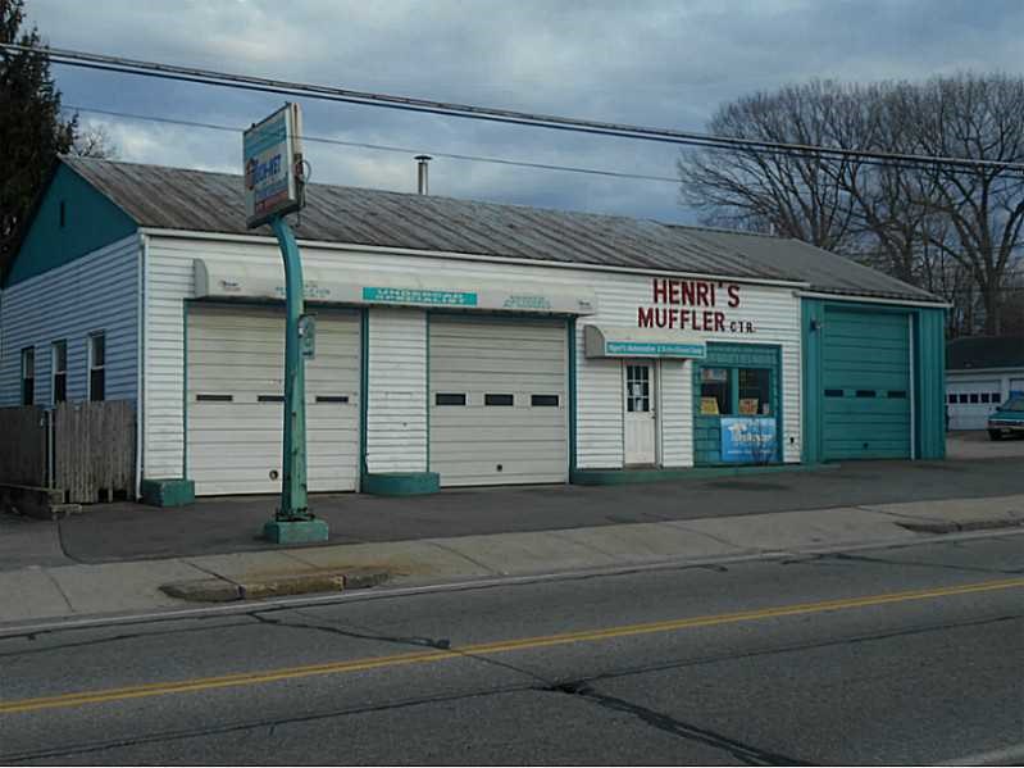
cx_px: 512
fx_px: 1272
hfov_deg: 43.9
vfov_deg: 33.6
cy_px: 384
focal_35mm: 43
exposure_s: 1/500
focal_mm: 7.7
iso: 80
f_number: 4.2
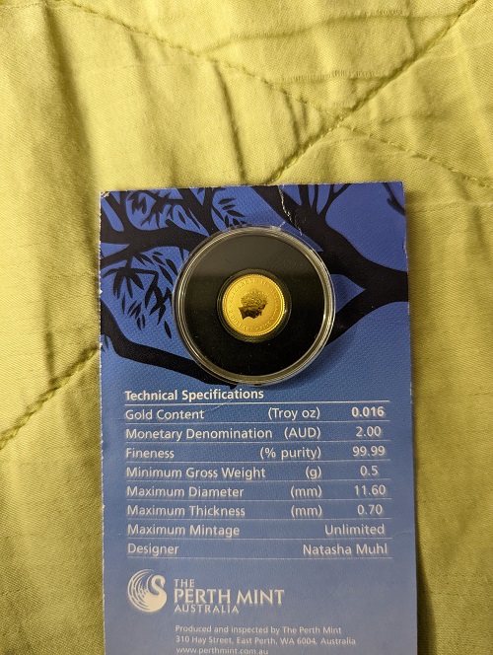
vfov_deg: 71.5
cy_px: 328
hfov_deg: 56.9
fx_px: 455
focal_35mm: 24
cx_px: 246
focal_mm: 6.81
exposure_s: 1/40
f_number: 1.85
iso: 1220
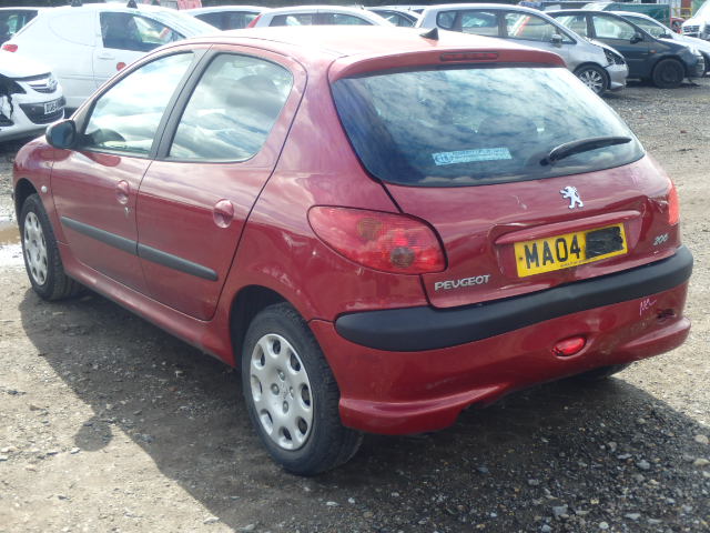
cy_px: 266
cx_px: 355
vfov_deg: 31.5
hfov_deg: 41.2
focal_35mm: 46
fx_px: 943
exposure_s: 1/160
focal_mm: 8.3
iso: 125
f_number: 4.9
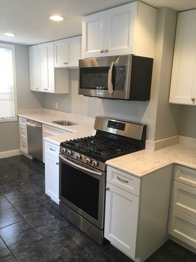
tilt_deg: -12.7
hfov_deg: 48.2
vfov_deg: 61.7
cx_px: 98
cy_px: 131
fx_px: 219
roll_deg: -1.5
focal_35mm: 29
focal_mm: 4.15
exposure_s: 1/30
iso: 80
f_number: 2.2
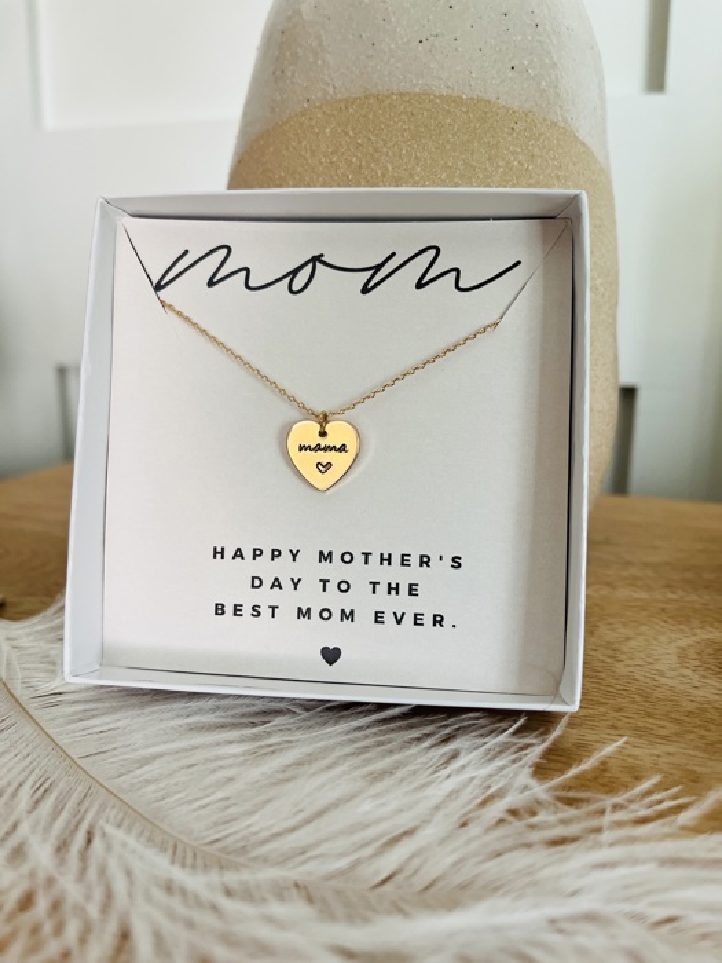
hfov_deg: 53.1
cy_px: 482
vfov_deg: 67.3
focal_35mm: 26
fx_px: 723
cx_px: 361
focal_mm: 5.1
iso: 125
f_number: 1.6
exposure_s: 1/119
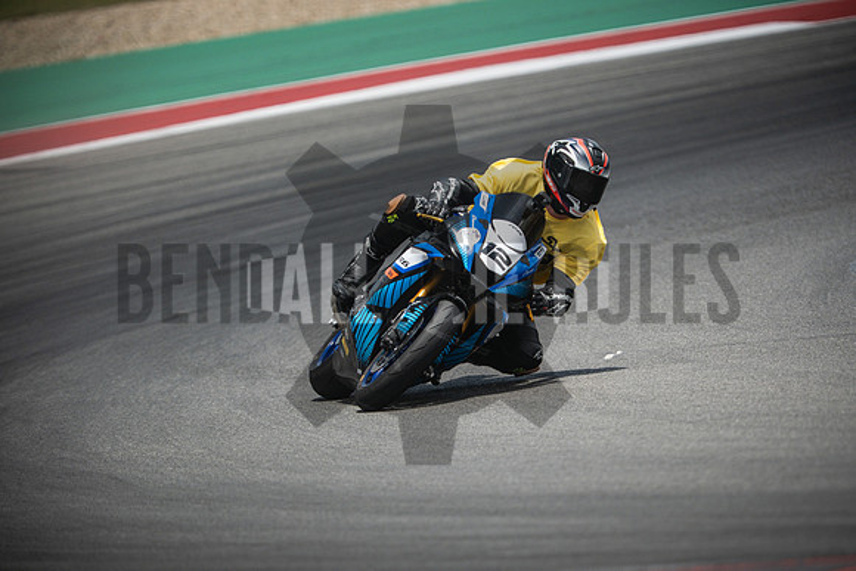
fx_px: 9989
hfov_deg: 4.9
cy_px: 286
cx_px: 428
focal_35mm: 420
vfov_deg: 3.3
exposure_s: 1/4000
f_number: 2.8
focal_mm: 280
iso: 500
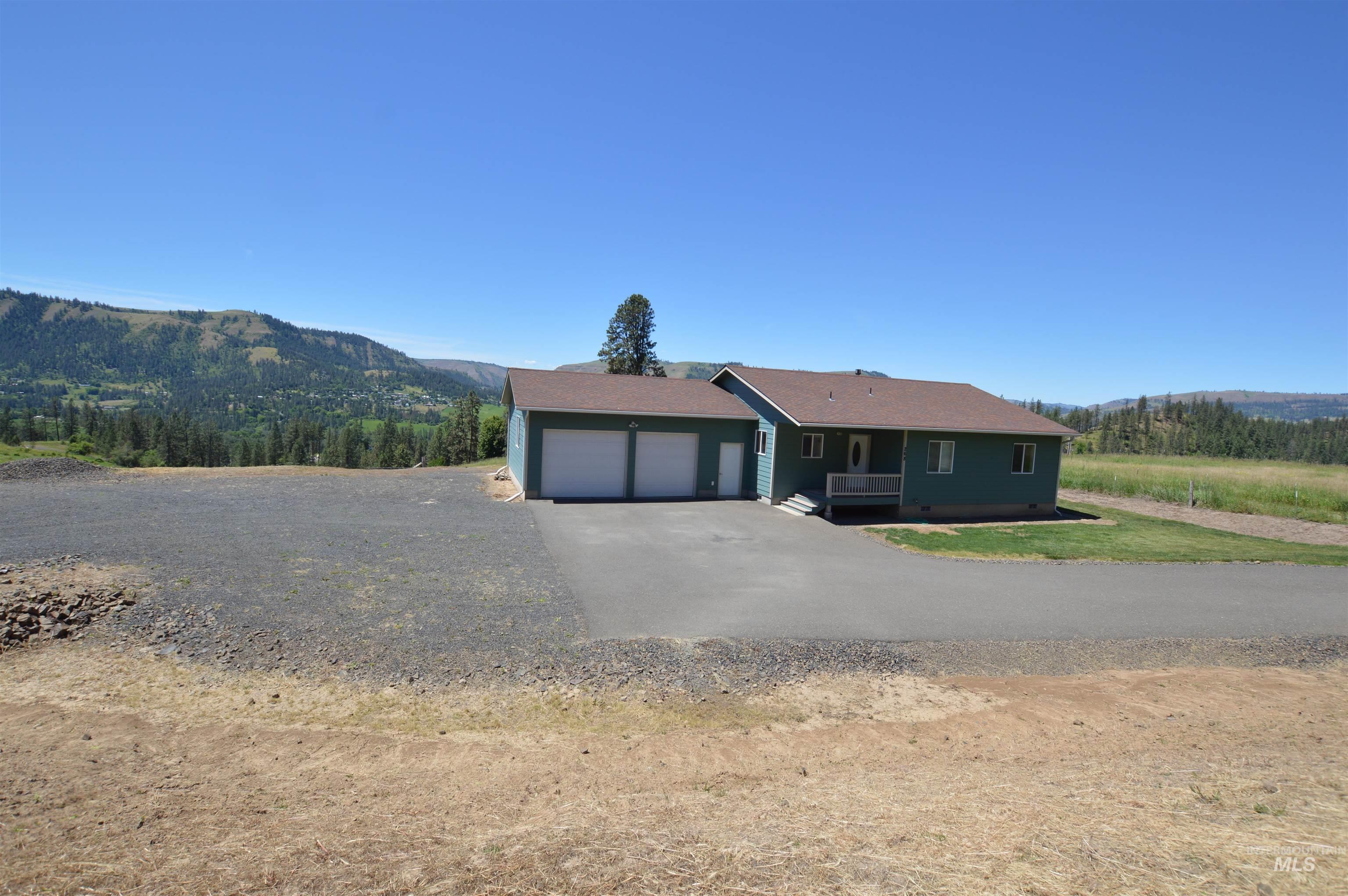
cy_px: 448
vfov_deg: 77.2
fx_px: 561
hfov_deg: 100.4
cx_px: 674
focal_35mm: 15
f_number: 8
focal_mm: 10
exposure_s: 1/250
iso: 100
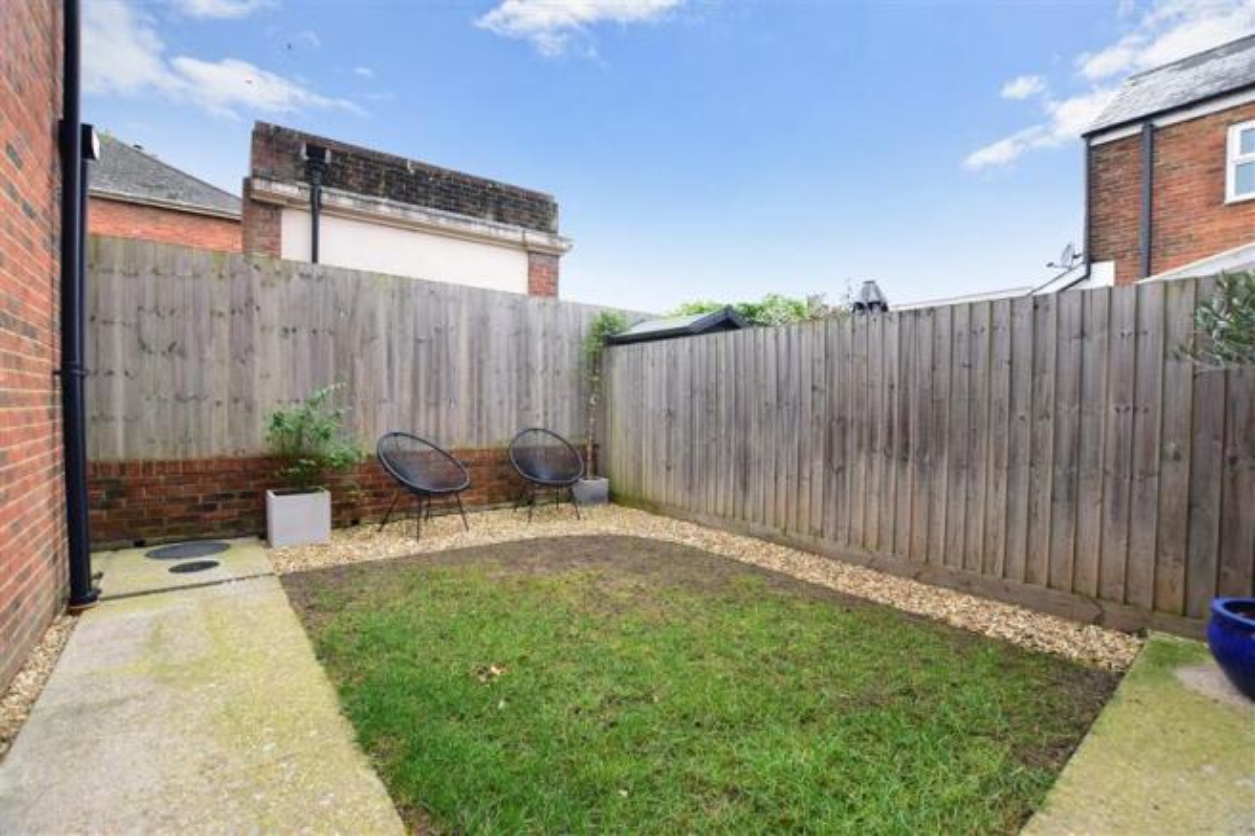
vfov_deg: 77.3
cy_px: 418
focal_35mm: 15
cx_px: 628
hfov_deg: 100.4
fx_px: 523
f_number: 5.6
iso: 400
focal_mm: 10
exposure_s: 1/80
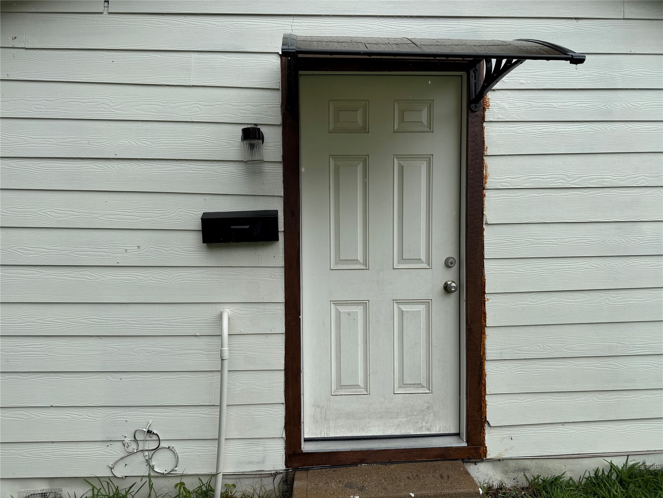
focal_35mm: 24
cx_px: 332
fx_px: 460
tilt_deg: -5.2
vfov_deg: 56.8
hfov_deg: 71.6
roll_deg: +0.5
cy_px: 249
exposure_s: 1/2331
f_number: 1.78
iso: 80
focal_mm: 6.76
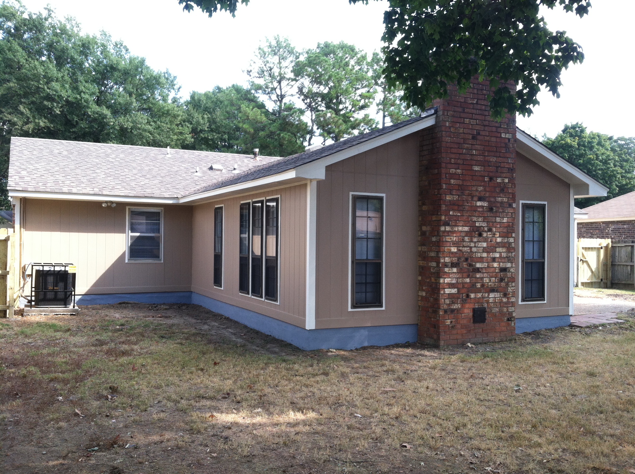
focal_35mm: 35
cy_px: 237
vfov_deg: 40.6
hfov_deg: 52.7
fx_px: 641
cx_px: 318
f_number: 2.8
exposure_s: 1/191
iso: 80
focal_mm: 3.85
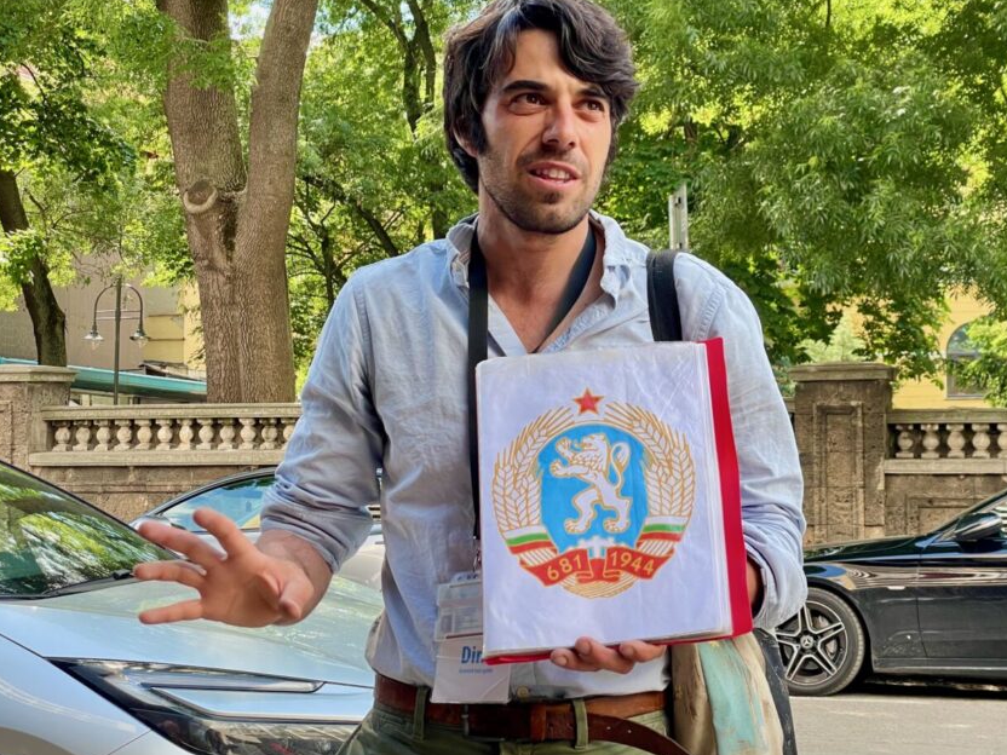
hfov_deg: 30.2
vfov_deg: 22.9
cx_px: 614
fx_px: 1862
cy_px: 356
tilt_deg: +4.6
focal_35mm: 64
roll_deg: +0.1
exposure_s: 1/107
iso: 25
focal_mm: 6
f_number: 2
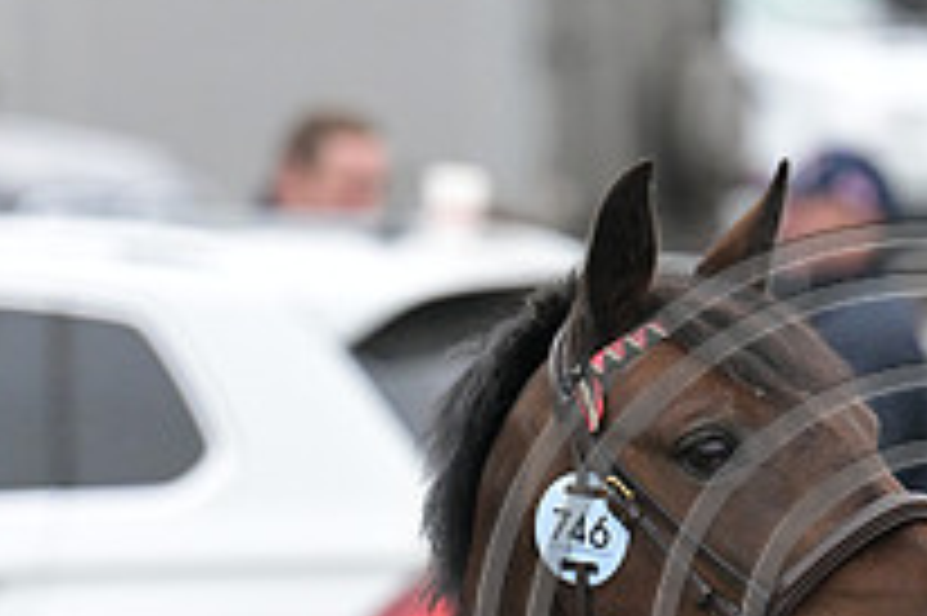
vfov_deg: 1.6
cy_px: 620
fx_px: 21715
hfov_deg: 2.4
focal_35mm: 844
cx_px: 886
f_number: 4
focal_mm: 200
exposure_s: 1/1250
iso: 2500
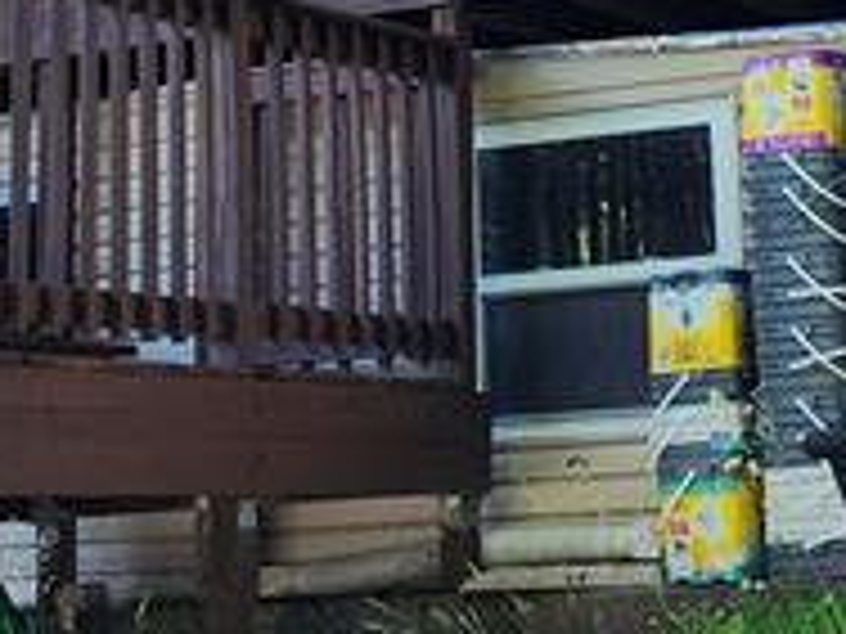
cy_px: -121
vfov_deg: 11.6
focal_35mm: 125
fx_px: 3055
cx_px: 670
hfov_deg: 15.7
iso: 12
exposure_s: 1/199
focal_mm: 6.4
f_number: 1.8
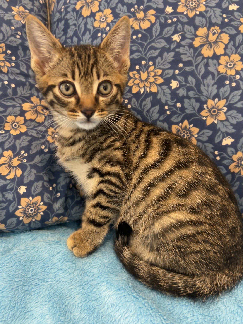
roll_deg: +1.5
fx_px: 243
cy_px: 162
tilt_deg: -16.8
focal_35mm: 26
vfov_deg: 67.3
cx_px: 122
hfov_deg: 53.1
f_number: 1.5
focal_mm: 5.7
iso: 400
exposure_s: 1/60
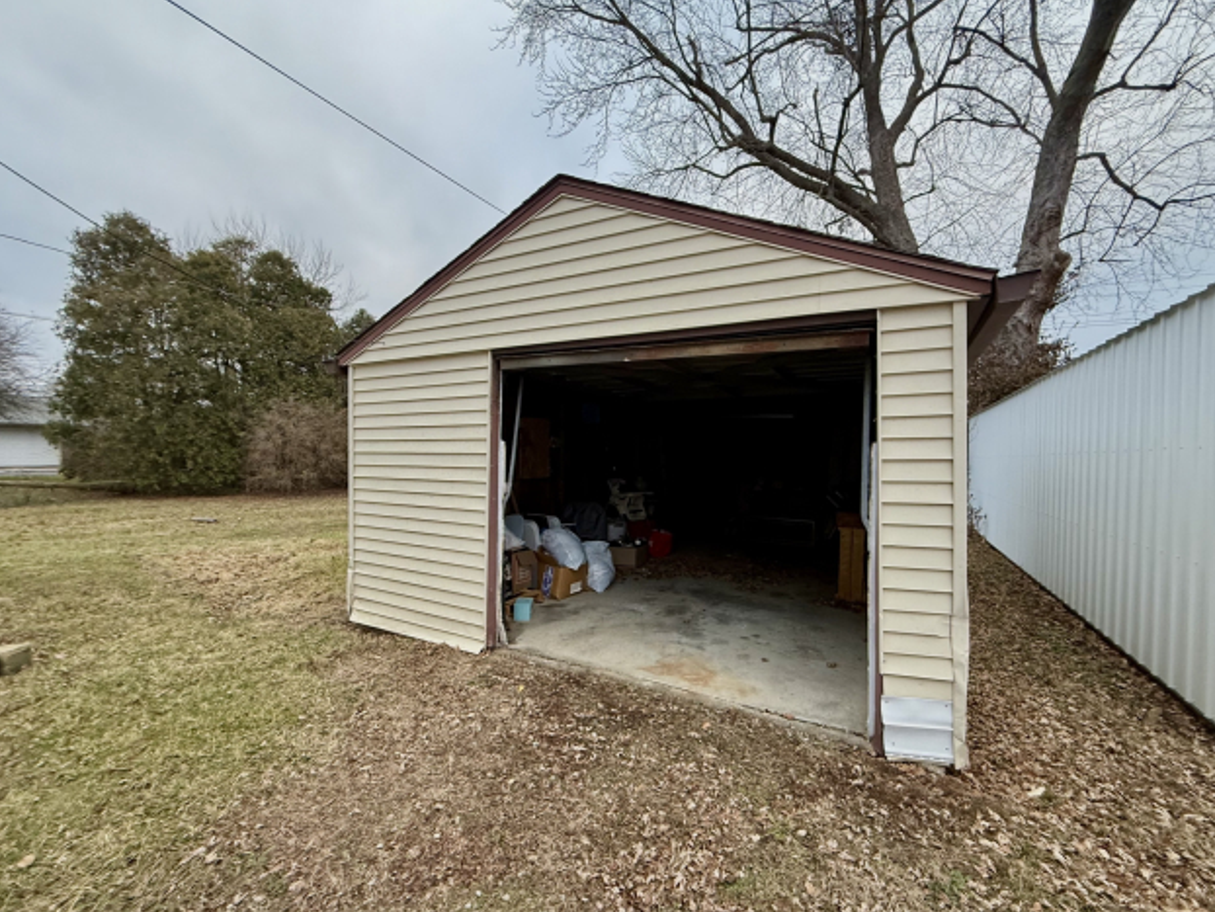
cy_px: 471
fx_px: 527
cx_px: 622
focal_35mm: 15
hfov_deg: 98.1
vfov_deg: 81.8
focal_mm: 2.22
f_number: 2.2
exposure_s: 1/99
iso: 160
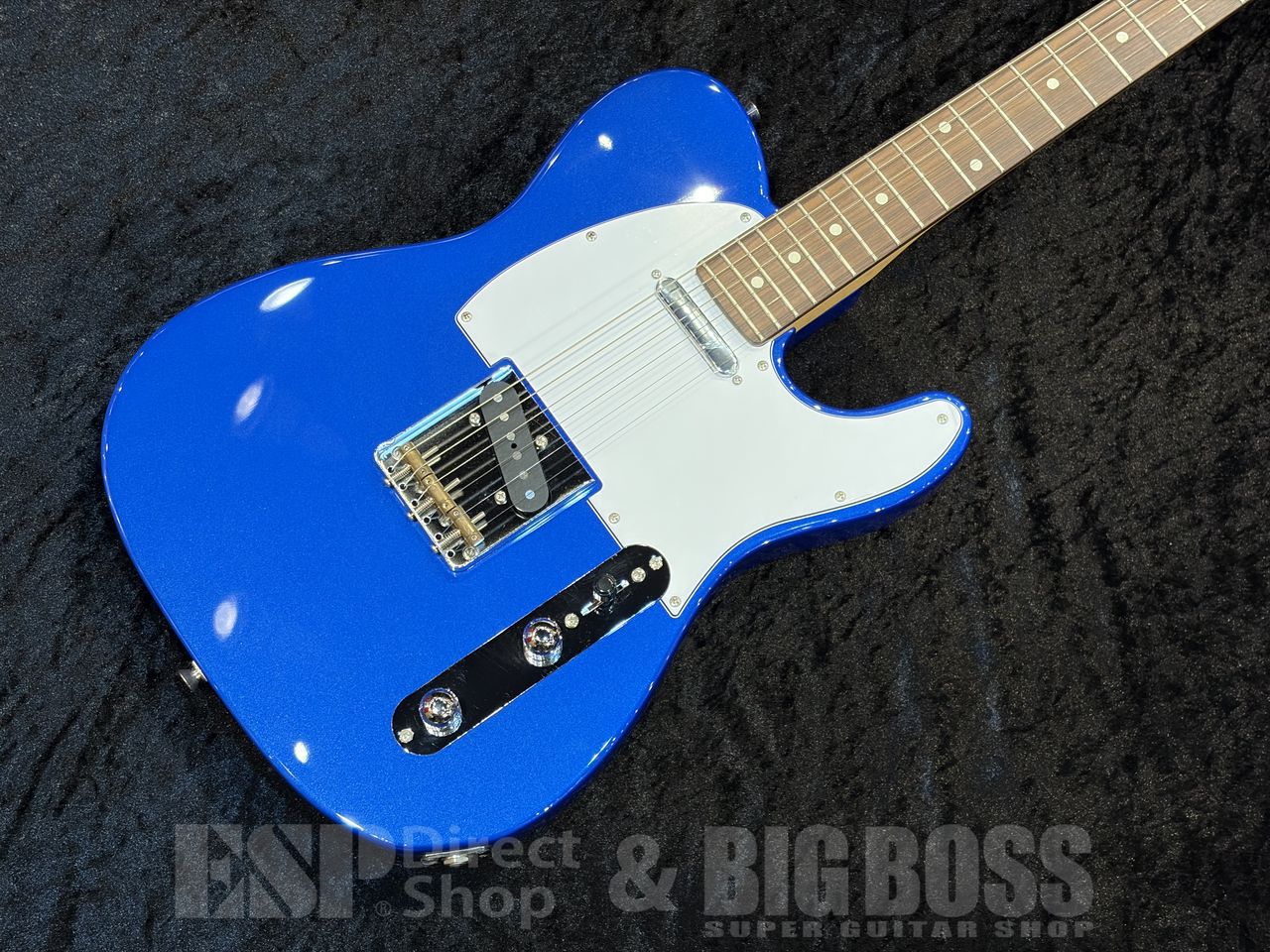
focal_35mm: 52
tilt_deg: -71.5
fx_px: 1908
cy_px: 476
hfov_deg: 36.8
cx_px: 635
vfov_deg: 28.0
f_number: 1.6
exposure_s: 1/60
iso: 100
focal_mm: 5.96
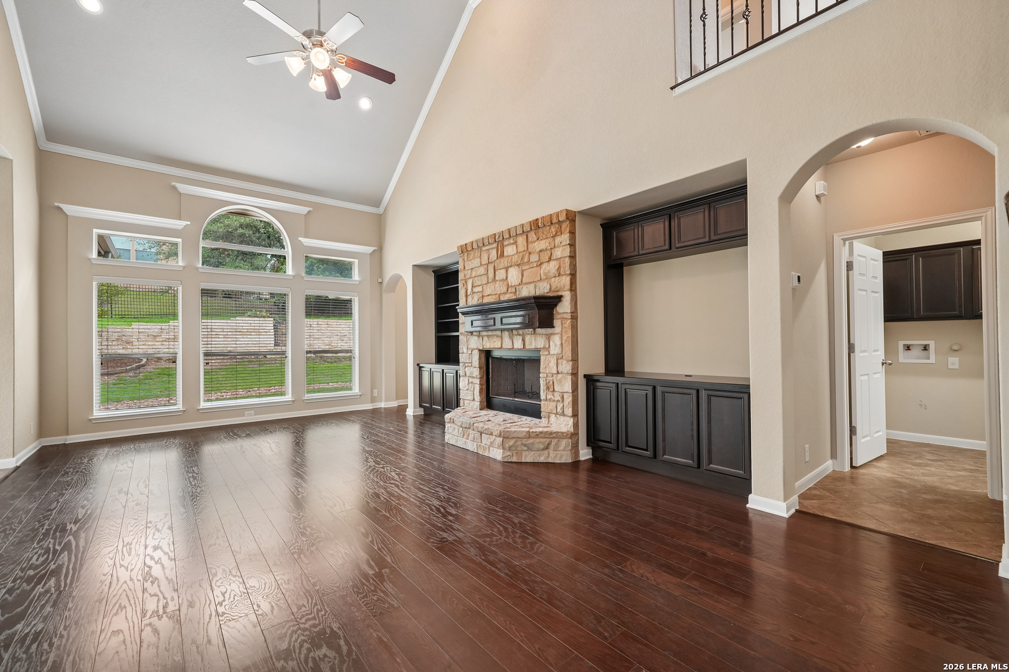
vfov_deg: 77.3
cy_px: 336
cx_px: 504
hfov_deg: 100.4
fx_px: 420
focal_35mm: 15
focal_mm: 15
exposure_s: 1/25
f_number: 8
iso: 800
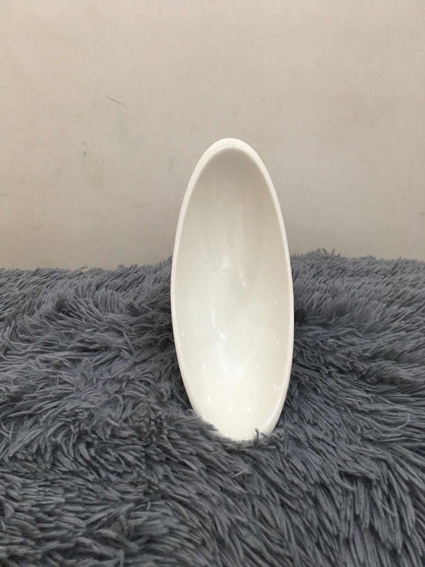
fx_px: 475
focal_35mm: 29
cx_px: 212
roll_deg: +1.3
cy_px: 284
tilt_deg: -19.2
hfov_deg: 48.2
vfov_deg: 61.7
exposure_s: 1/33
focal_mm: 4.15
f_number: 2.2
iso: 64
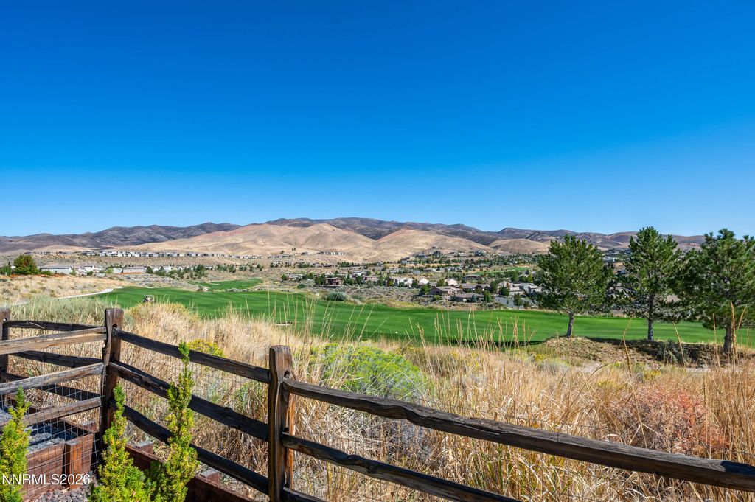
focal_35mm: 19
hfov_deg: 87.0
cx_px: 378
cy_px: 251
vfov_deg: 64.5
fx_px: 398
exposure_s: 1/640
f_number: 8
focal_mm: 19
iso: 100
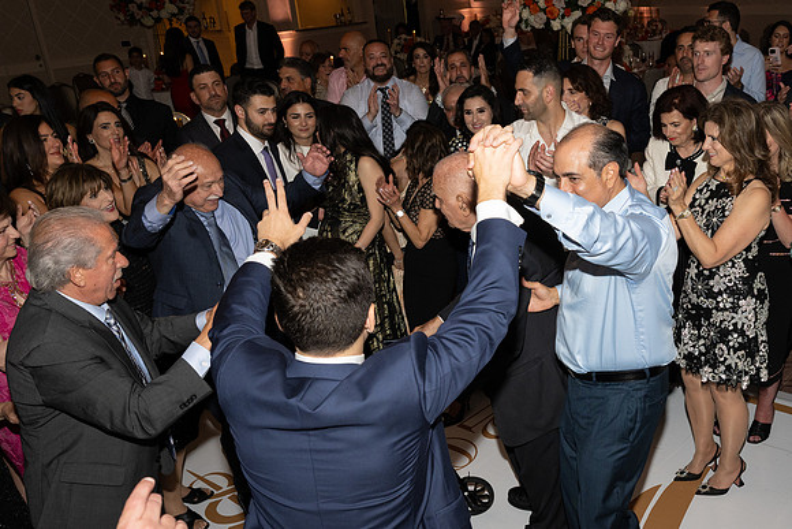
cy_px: 323
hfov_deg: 49.6
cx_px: 554
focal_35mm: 38
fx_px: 833
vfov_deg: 35.1
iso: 800
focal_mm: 24
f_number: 5.6
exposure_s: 1/100
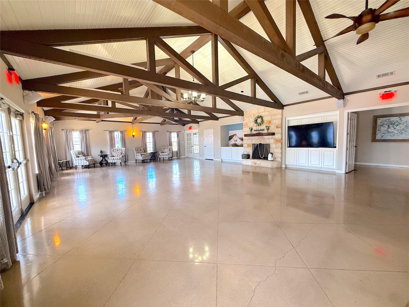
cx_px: 204
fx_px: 165
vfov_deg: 85.7
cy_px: 154
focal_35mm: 14
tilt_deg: -3.6
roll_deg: +2.2
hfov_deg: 102.1
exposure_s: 1/120
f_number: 2.2
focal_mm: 2.22
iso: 250
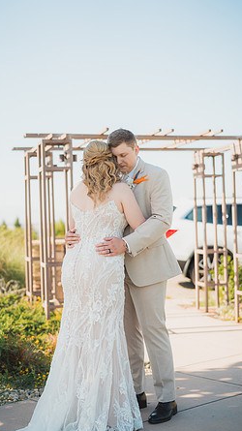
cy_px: 217
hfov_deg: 22.6
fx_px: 605
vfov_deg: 39.2
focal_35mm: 53
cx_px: 105
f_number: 1.8
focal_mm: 50
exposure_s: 1/2000
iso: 125
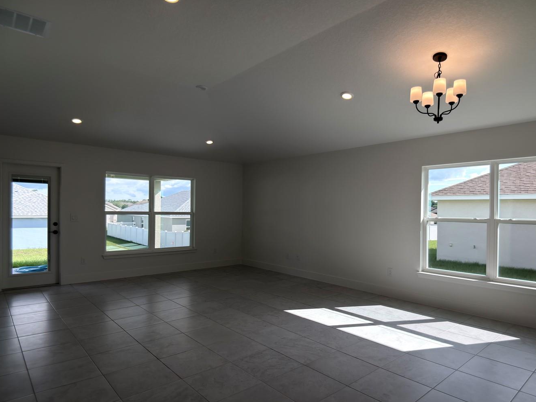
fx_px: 449
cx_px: 282
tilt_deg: -0.3
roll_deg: -0.2
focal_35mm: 29
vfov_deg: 48.2
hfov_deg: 61.6
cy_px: 208
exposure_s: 1/1040
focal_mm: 6.76
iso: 80
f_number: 1.78
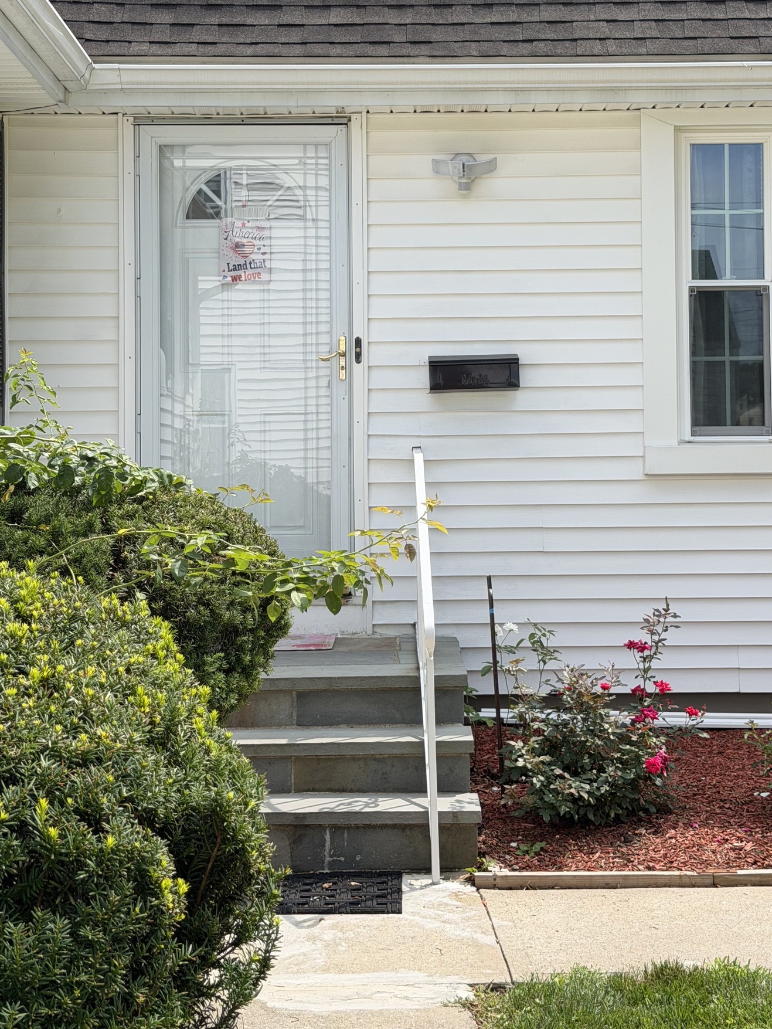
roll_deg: +0.7
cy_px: 397
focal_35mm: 63
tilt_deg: +2.1
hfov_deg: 23.3
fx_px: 1873
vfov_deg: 30.6
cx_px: 418
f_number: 1.78
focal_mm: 6.76
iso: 64
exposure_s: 1/2494
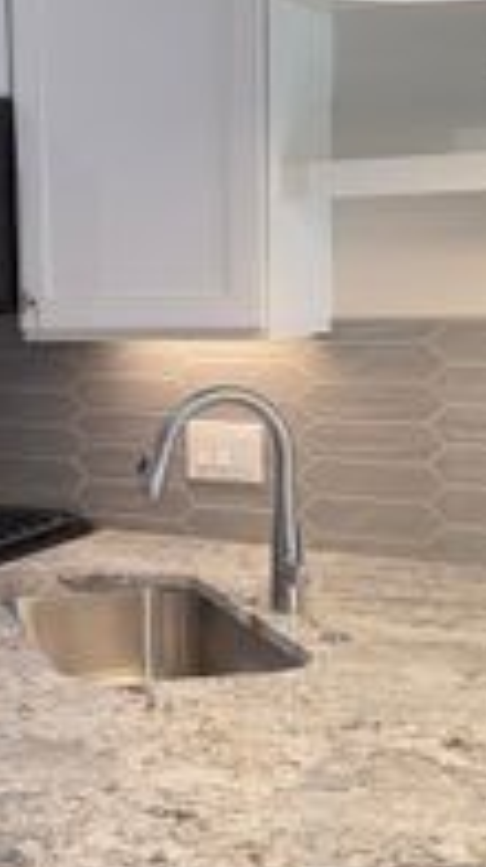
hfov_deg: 18.3
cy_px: 418
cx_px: -4
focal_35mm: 64
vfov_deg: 32.8
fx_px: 1469
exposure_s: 1/120
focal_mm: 6.3
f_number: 1.7
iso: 250
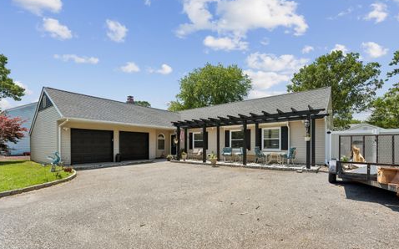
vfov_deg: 71.2
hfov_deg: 97.9
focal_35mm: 16
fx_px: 174
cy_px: 127
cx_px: 200
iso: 320
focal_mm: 15
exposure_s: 1/1250
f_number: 7.1
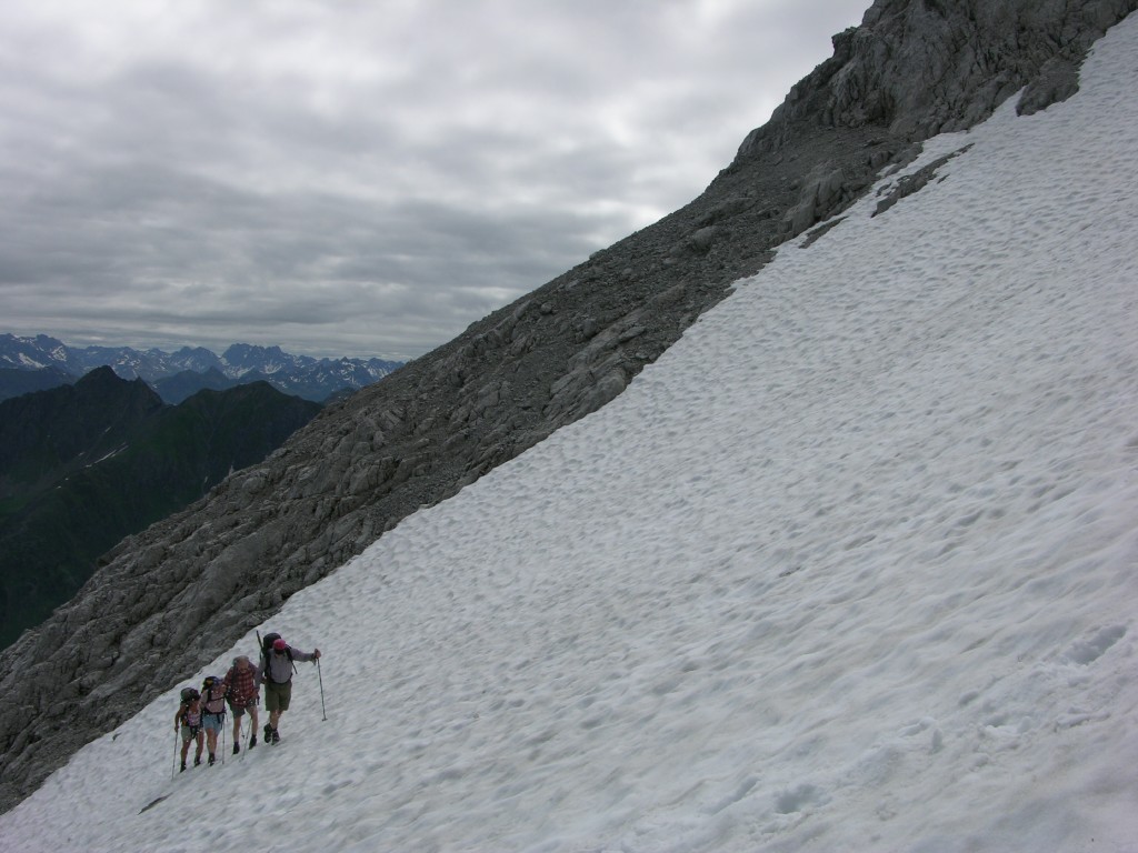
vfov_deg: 40.7
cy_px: 426
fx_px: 1151
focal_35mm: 35
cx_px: 569
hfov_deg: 52.6
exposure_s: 1/402
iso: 50
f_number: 7.1
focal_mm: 8.9
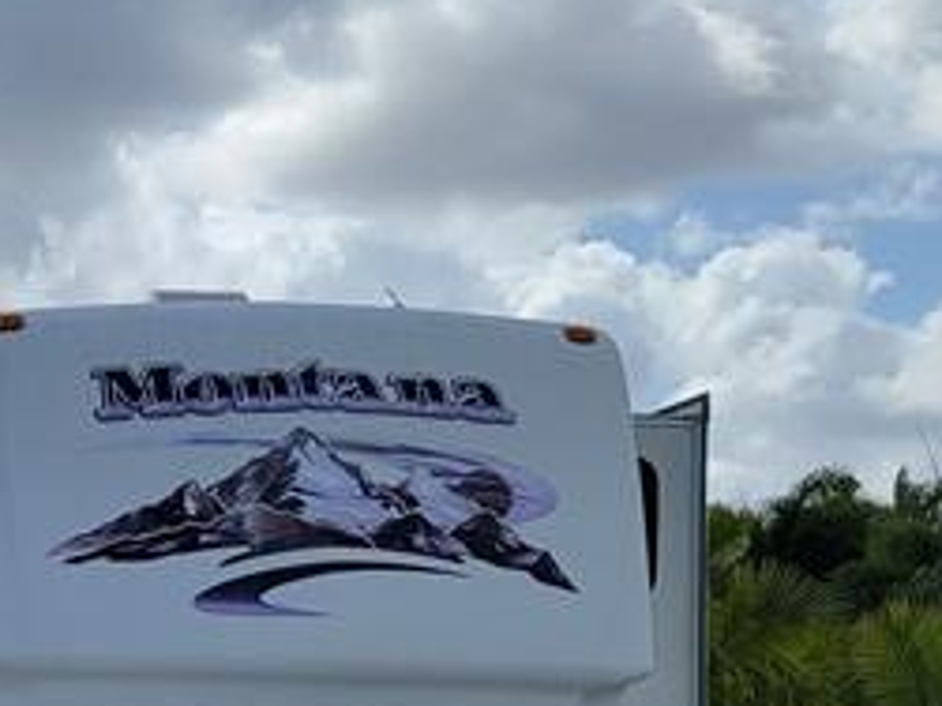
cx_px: -435
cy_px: 702
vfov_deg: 14.8
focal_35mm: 98
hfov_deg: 18.1
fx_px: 2666
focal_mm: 6.7
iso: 16
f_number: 1.8
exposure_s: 1/1761
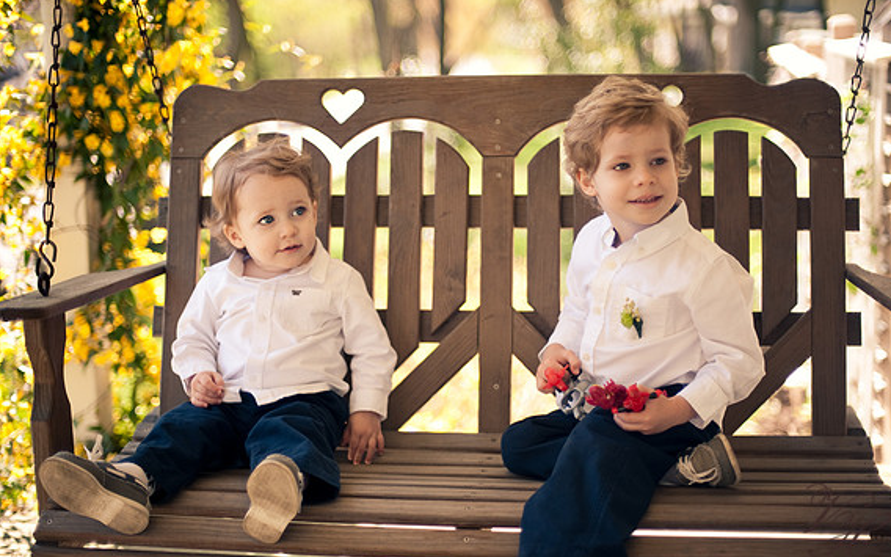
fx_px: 1263
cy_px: 286
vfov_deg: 24.9
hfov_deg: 38.9
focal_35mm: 52
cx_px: 453
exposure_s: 1/1250
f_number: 1.4
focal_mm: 50
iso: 200
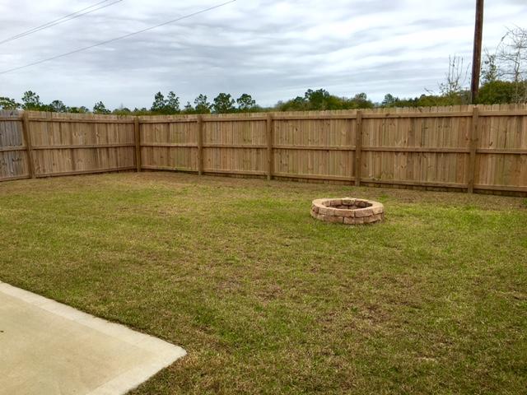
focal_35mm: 29
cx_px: 264
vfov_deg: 48.2
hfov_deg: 61.7
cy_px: 198
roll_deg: +0.3
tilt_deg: -8.6
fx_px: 442
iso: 25
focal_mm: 4.15
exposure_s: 1/1183
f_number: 2.2
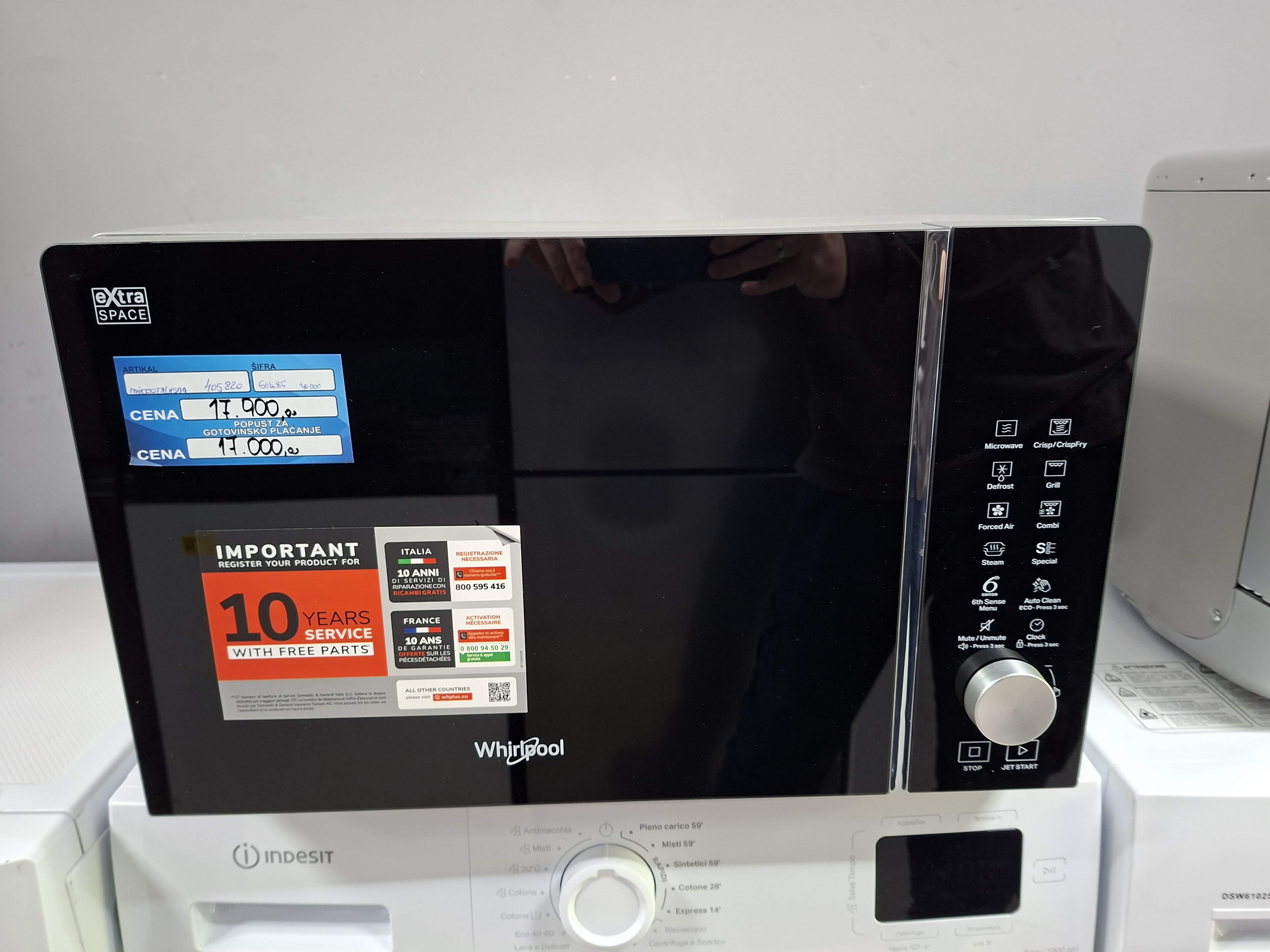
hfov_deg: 73.9
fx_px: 844
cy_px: 476
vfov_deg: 58.9
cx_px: 635
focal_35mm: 23
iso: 320
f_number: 1.8
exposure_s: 1/25
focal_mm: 5.54
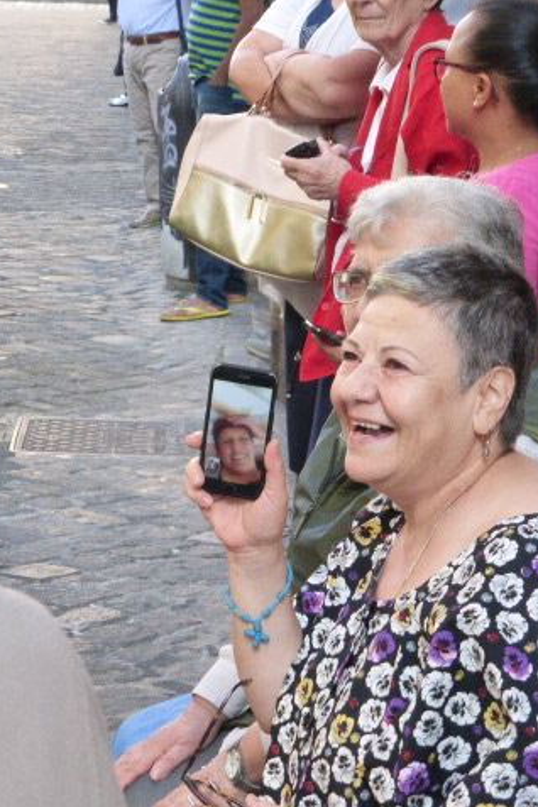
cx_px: 201
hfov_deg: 10.8
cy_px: 403
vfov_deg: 16.1
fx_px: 2847
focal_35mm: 127
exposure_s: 1/125
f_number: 5.2
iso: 800
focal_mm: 15.1
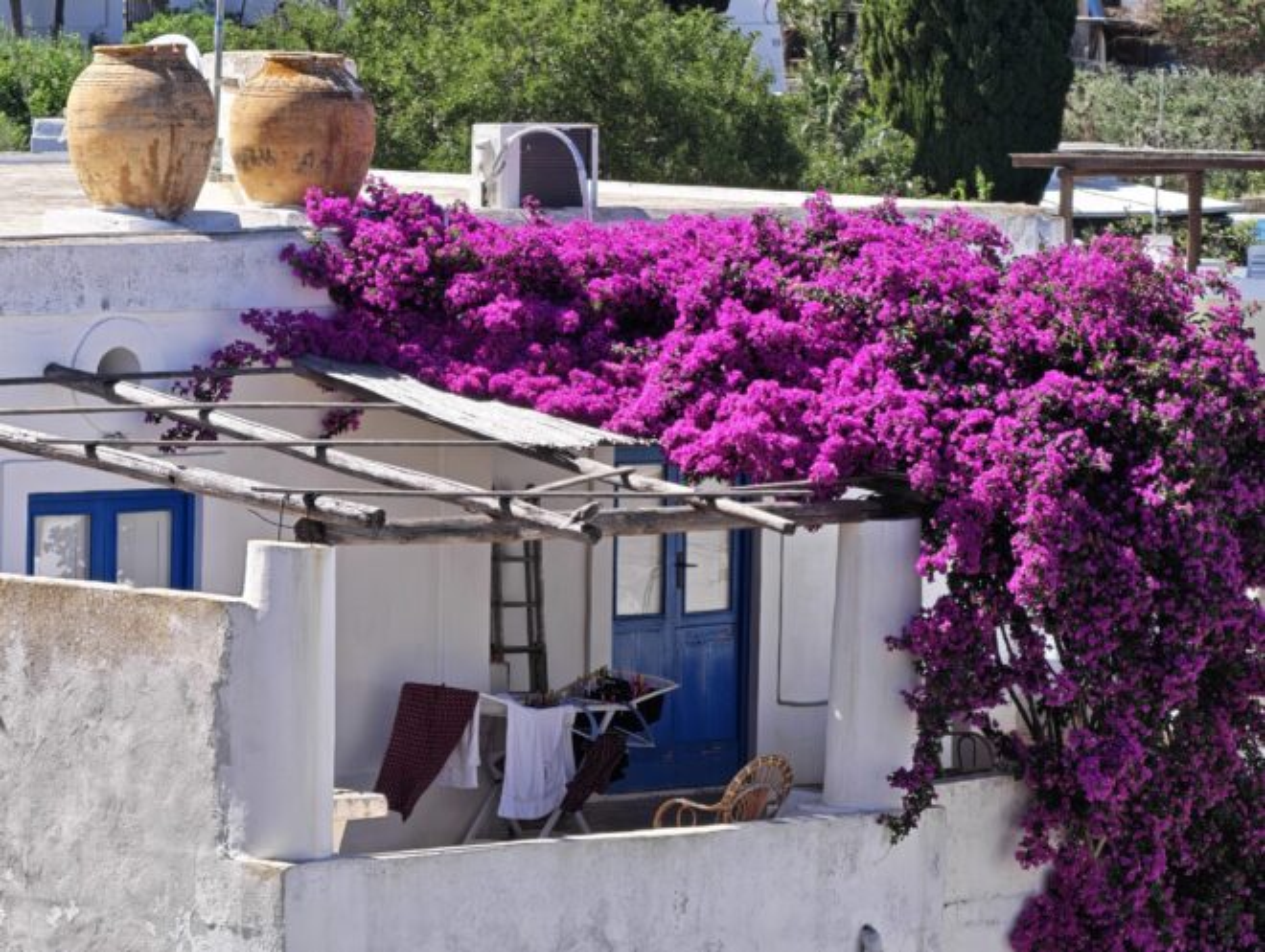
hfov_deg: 8.6
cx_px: 632
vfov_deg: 6.5
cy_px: 476
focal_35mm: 230
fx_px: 8417
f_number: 2.6
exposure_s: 1/480
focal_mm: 22.48
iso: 50
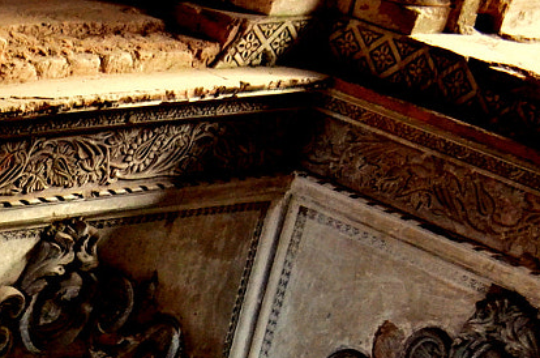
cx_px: -412
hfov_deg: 13.4
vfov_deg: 9.4
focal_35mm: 139
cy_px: 638
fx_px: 2080
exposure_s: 1/8
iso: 3200
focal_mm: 24
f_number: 5.6
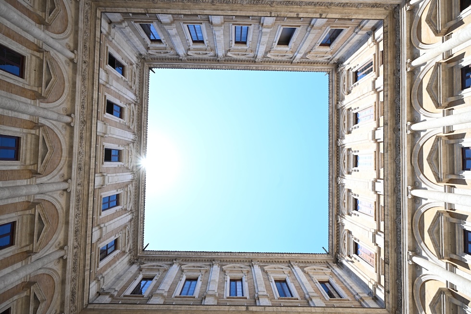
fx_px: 183
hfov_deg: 104.3
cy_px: 157
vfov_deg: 81.2
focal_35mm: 14
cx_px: 236
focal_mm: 14
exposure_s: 1/400
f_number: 8
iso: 500
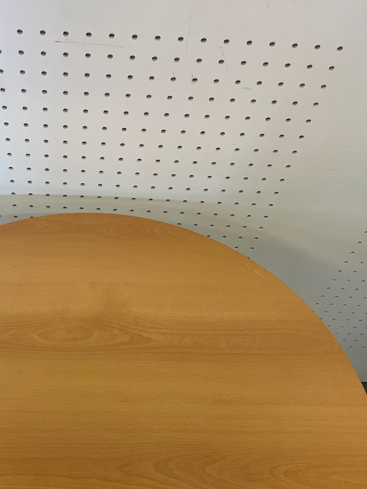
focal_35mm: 44
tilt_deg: -67.2
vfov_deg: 40.7
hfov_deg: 32.1
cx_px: 82
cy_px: 407
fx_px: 622
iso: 100
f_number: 1.6
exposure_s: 1/100
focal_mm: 5.1
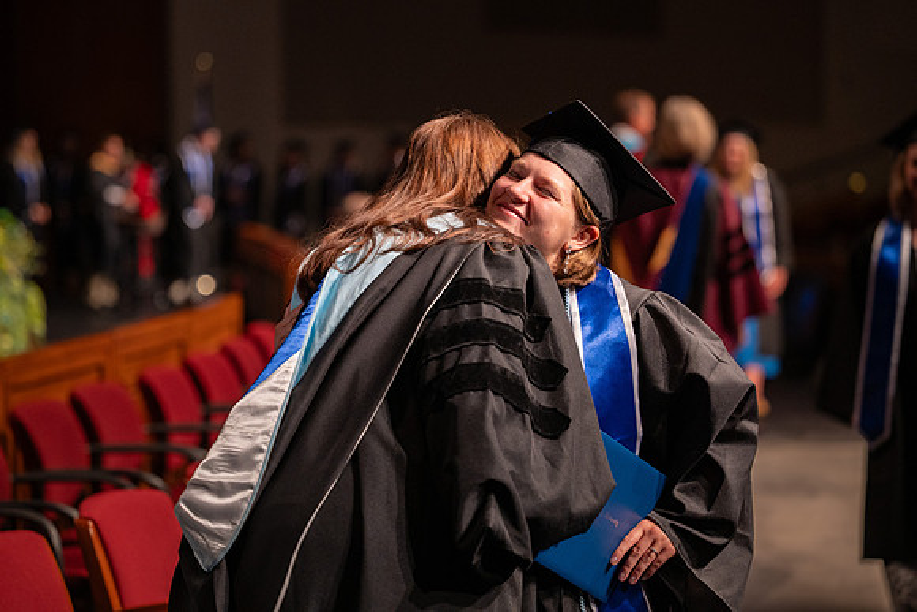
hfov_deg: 18.6
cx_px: 458
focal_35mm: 110
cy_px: 288
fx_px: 2803
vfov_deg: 12.5
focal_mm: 104
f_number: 2.8
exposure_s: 1/320
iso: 1000
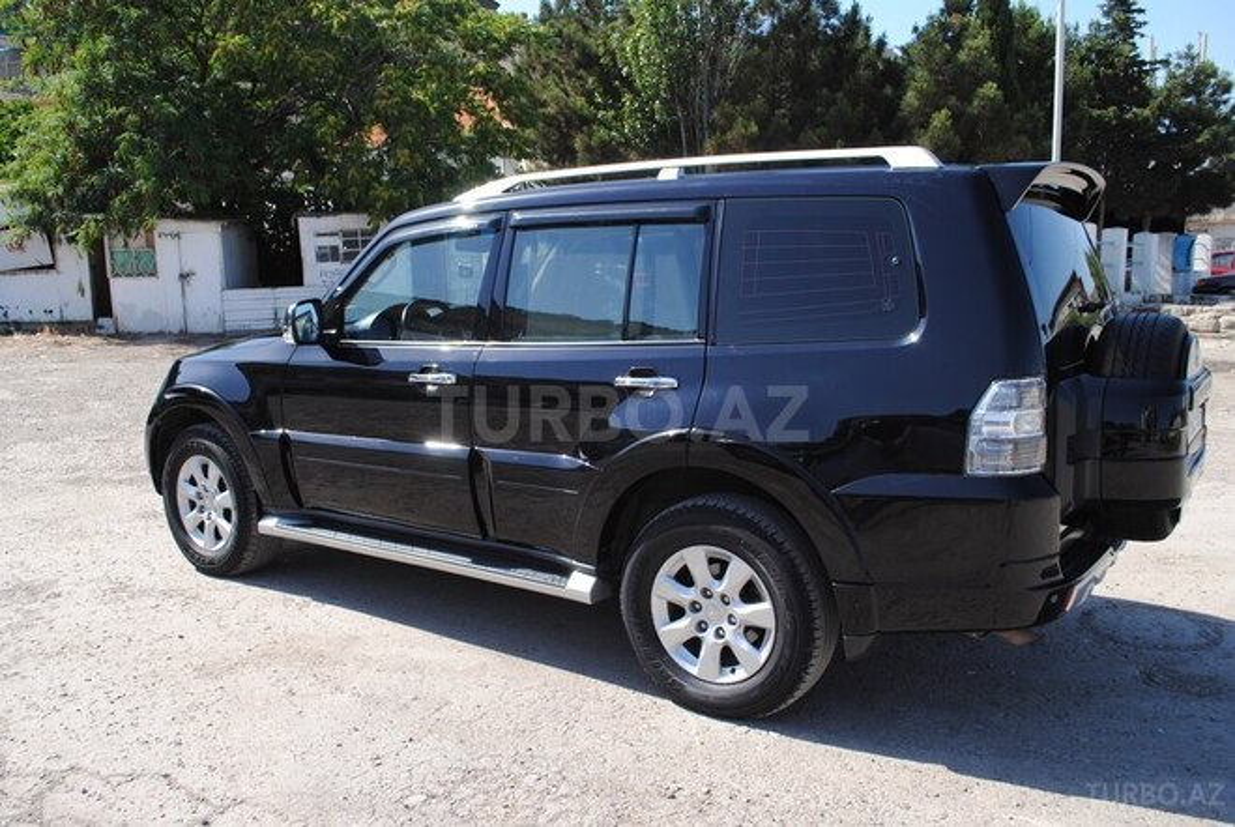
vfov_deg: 43.7
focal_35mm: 30
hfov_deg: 61.9
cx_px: 618
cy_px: 414
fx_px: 1031
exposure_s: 1/200
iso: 100
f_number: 7.1
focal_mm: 20
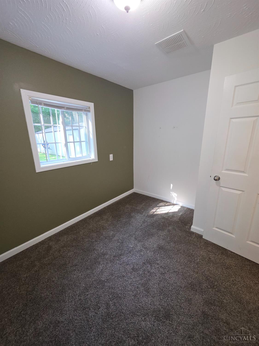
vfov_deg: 106.2
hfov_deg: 89.9
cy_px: 173
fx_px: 130
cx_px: 130
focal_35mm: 13
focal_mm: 2.2
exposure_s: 1/60
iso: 160
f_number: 1.9
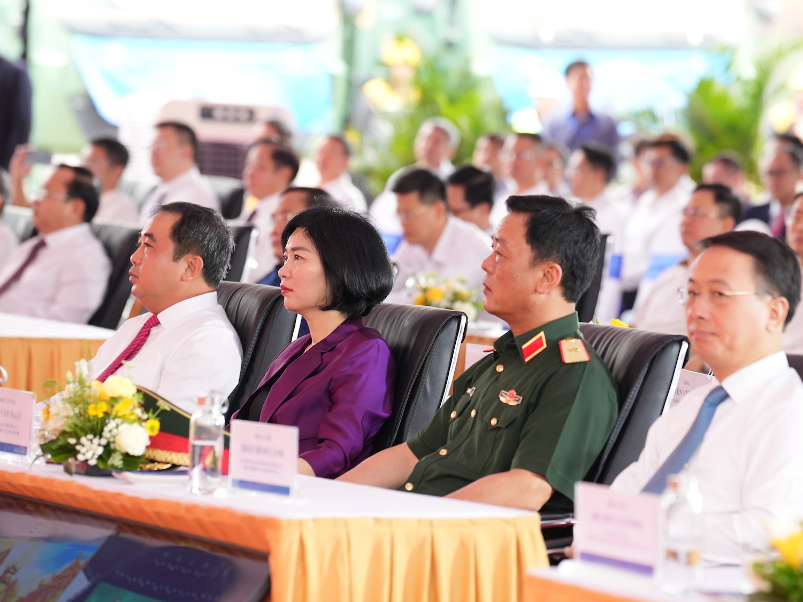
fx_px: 5707
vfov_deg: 6.0
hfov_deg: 8.0
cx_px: 420
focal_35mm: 246
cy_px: 273
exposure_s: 1/200
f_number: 4.5
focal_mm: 200
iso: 1000
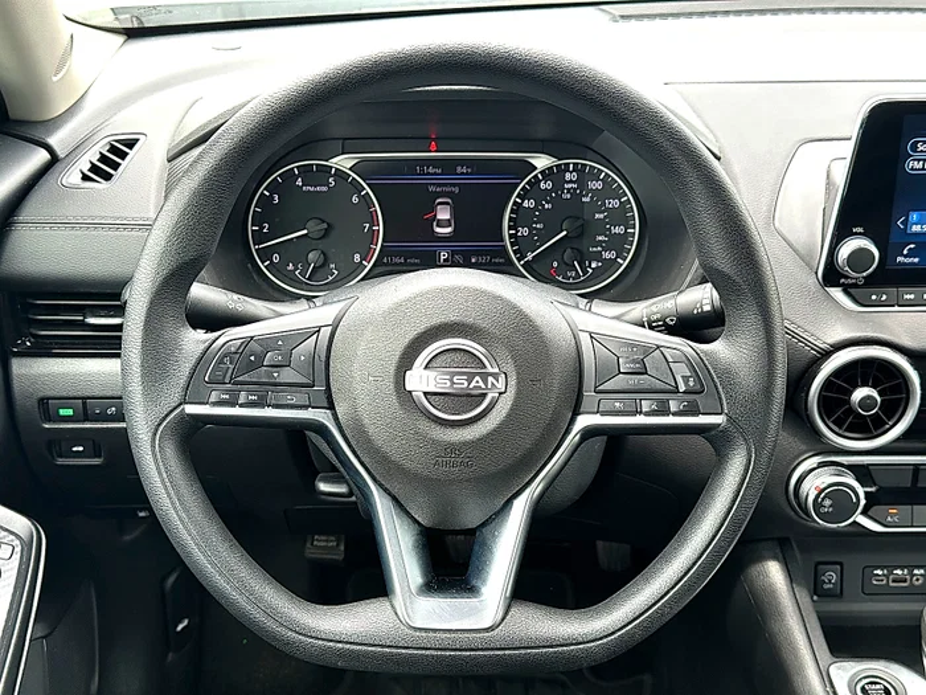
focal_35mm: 48
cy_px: 348
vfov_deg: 30.3
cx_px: 463
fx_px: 1284
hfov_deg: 39.7
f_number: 1.78
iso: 50
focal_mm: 6.86
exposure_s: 1/163
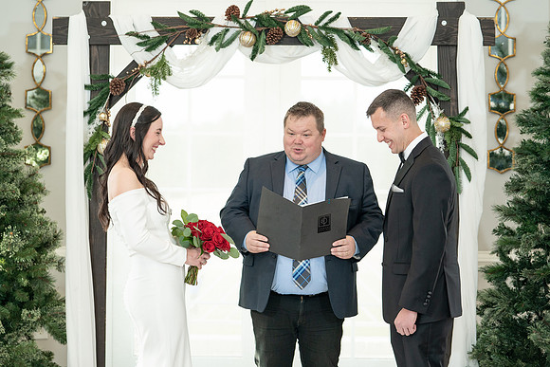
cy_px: 173
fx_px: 1470
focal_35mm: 96
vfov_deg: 14.2
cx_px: 261
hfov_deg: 21.2
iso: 1000
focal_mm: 90
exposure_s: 1/200
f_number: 4
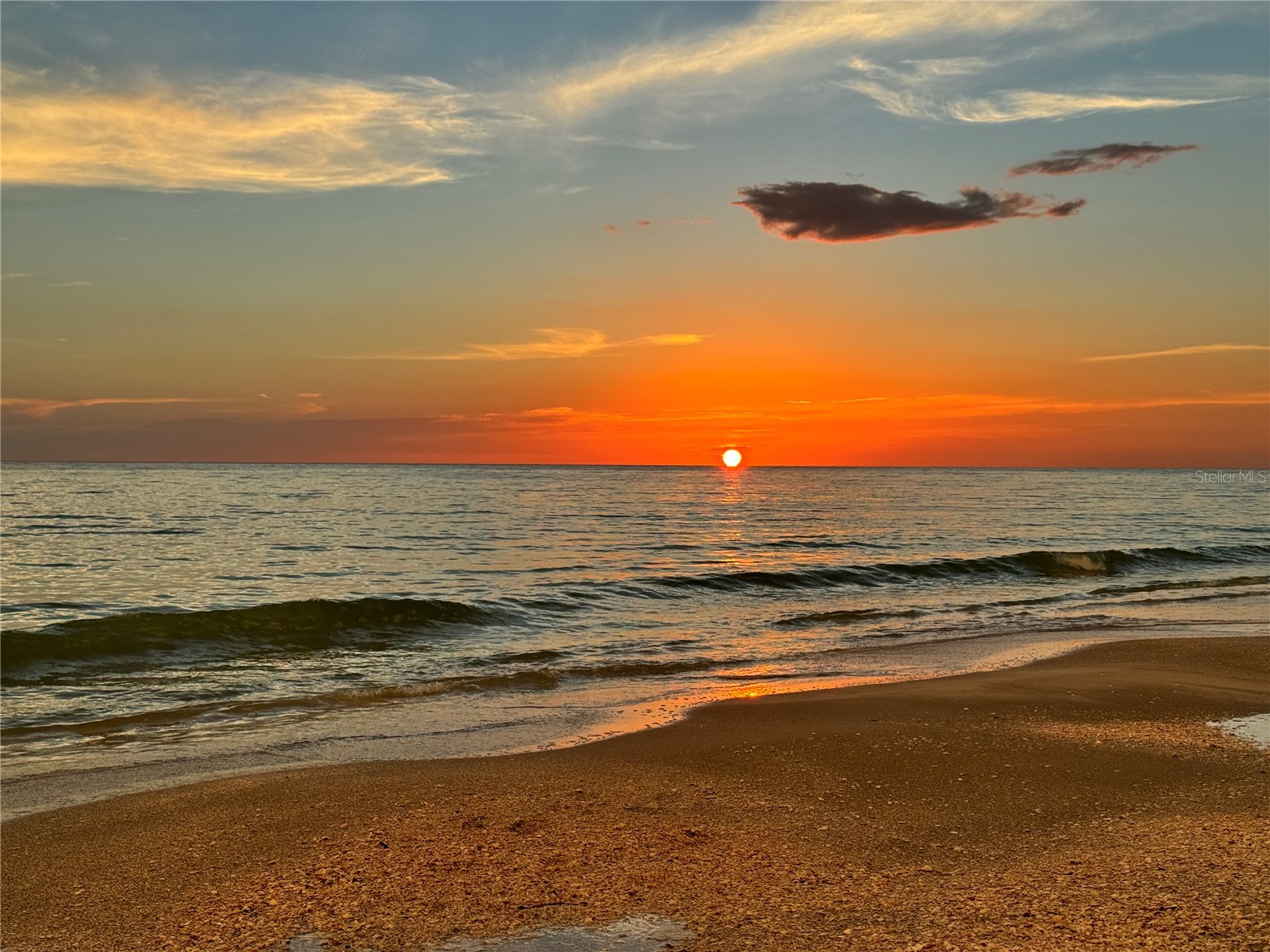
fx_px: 1761
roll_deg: -1.9
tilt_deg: +0.2
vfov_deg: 30.3
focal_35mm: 48
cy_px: 476
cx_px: 635
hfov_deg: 39.7
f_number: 1.78
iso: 64
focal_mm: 6.76
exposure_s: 1/1770
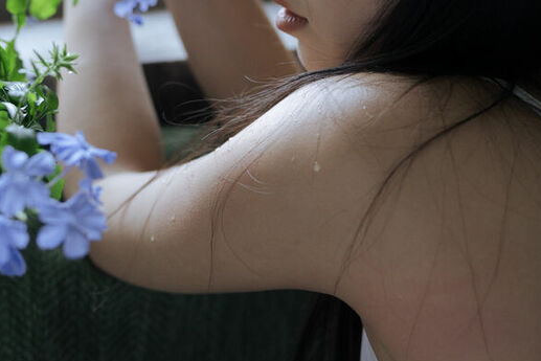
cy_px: 23
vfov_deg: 20.4
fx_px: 977
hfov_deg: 30.9
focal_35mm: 65
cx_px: 280
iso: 800
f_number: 2.8
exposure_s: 1/800
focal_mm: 32
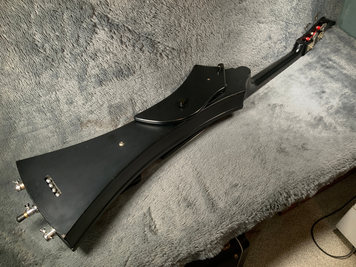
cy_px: 134
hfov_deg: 61.7
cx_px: 178
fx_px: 298
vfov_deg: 48.2
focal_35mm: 29
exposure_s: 1/52
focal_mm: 3
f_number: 1.8
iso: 80
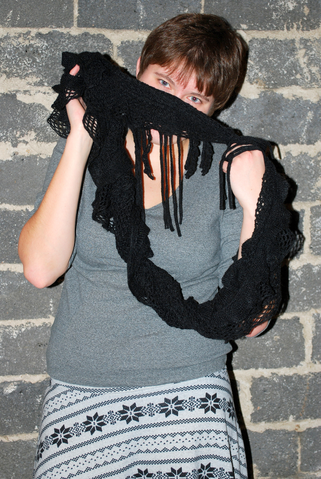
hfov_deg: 22.7
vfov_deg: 33.4
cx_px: 160
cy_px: 240
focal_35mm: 60
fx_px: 800
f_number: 5.3
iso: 200
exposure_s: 1/60
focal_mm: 40
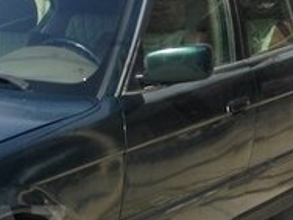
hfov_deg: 16.0
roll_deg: +0.8
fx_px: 982
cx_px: -94
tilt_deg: -18.9
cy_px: 229
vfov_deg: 12.6
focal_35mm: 116
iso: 50
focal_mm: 4.12
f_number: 2.4
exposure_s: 1/1004
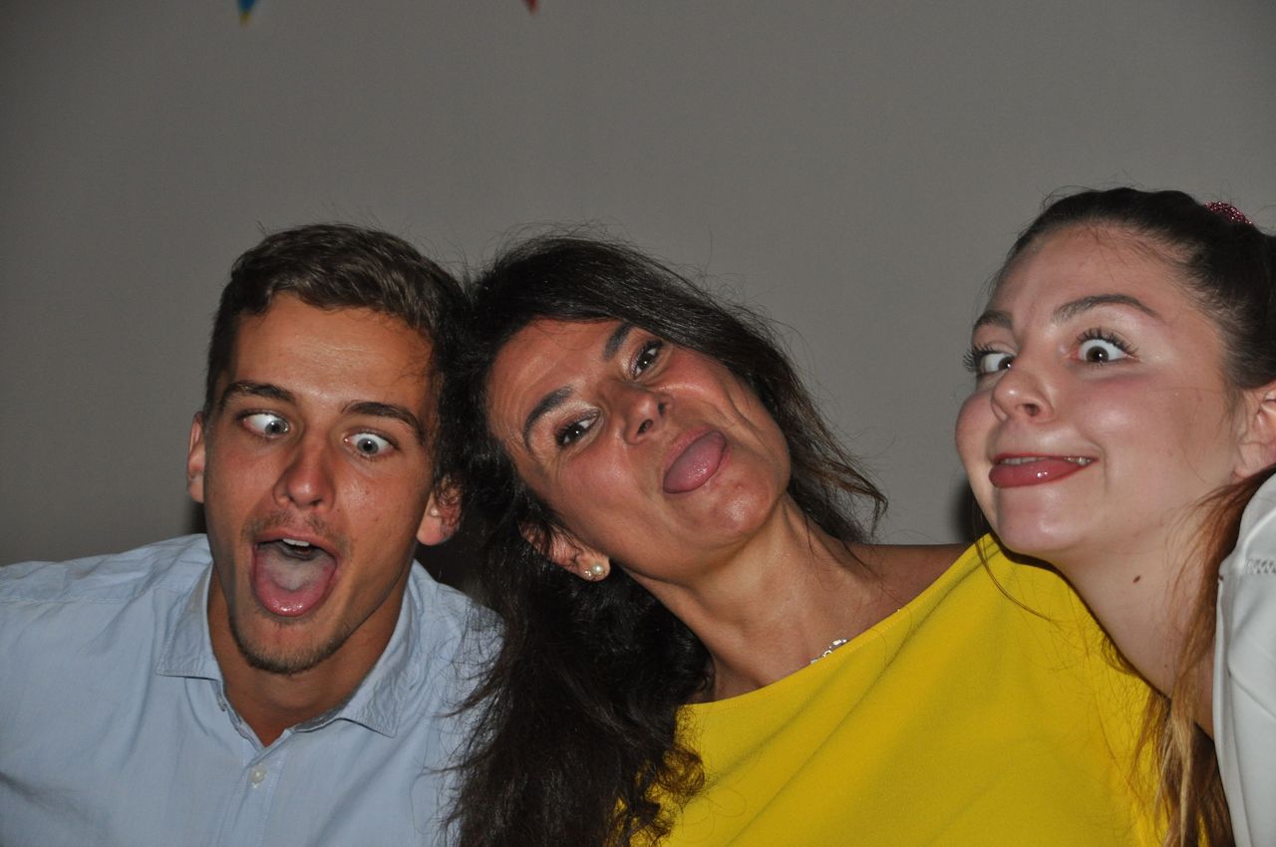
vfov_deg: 10.1
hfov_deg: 15.2
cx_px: 638
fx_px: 4779
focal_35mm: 135
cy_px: 424
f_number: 5.3
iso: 800
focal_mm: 90
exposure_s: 1/60
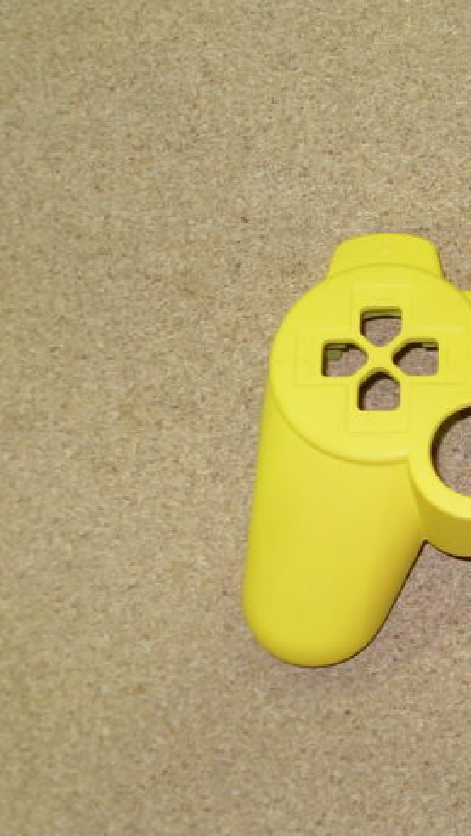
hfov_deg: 18.5
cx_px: 553
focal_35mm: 62
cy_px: 426
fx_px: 1376
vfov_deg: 33.8
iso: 100
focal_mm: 6.3
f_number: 2.8
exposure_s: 1/45
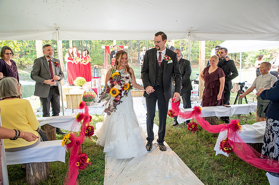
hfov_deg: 69.4
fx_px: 201
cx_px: 140
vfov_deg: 49.5
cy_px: 92
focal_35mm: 26
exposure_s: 1/160
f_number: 4
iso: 250
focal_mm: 26
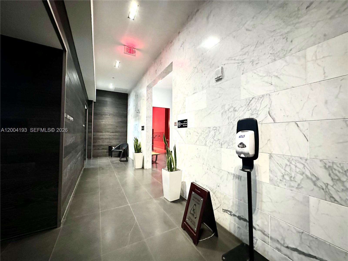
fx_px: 141
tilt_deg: +1.7
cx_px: 174
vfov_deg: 85.7
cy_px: 130
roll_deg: -0.6
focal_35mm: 14
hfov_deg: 102.1
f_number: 2.2
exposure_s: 1/40
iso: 1000
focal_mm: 2.22
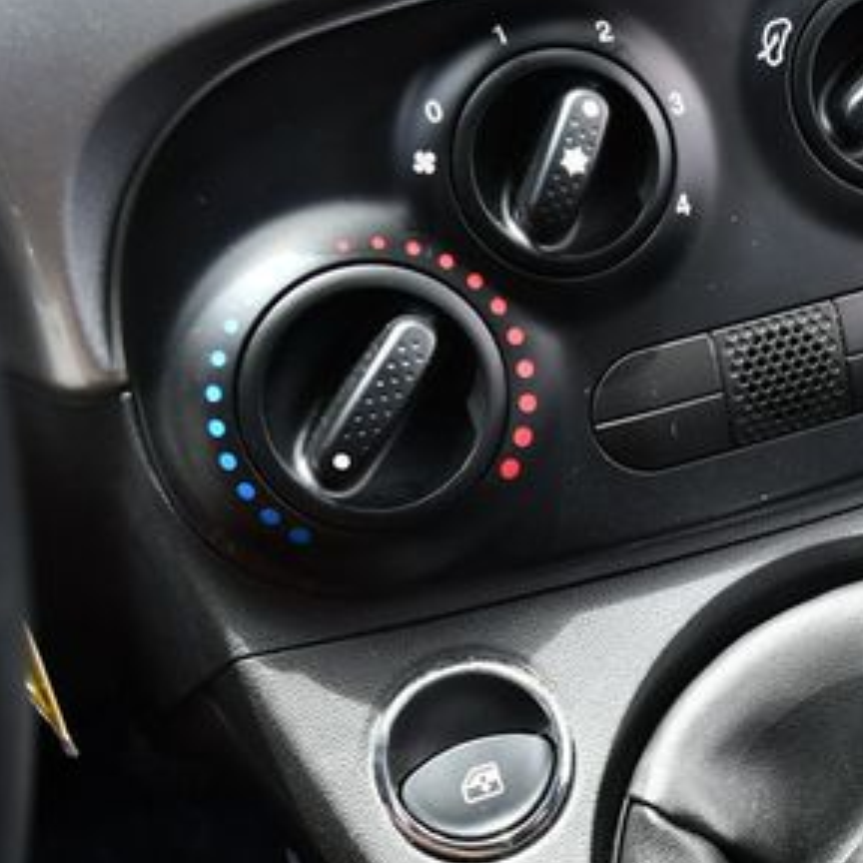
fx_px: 1918
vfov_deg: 25.3
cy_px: 530
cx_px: 800
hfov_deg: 24.5
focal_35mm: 68
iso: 400
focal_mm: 18
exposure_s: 1/250
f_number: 4
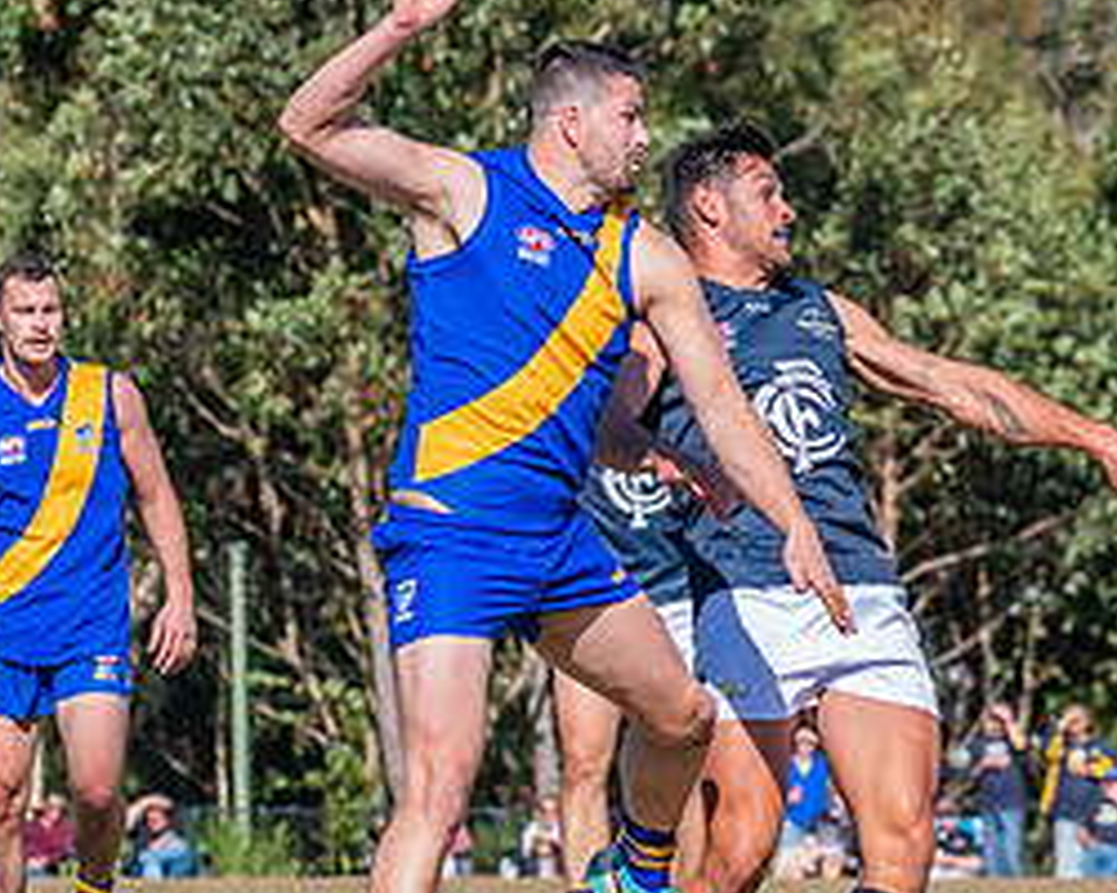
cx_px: 832
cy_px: 370
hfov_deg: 4.8
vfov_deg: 3.8
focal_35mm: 404
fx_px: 13356
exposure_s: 1/2000
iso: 800
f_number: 9
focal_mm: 170
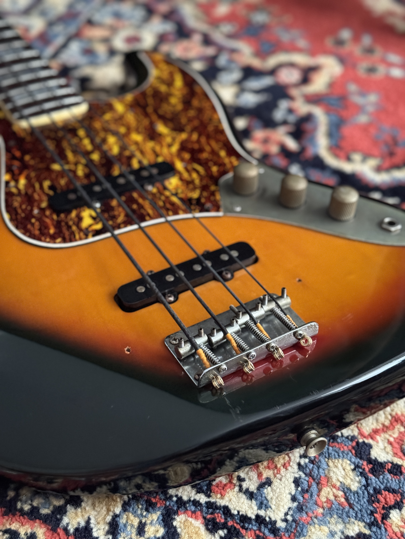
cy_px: 270
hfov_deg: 30.3
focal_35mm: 48
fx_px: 749
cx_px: 202
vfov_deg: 39.7
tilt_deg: -43.2
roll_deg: -1.1
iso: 800
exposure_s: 1/28
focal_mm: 6.76
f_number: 1.78
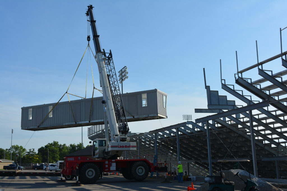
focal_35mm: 42
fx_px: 335
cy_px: 96
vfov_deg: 31.9
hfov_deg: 46.4
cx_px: 144
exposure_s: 1/320
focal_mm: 28
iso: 100
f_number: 9
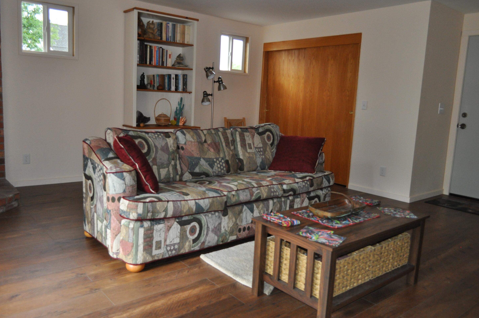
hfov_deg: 65.5
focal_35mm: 28
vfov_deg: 46.3
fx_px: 372
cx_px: 234
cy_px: 157
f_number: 3.5
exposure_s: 1/100
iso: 800
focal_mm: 18
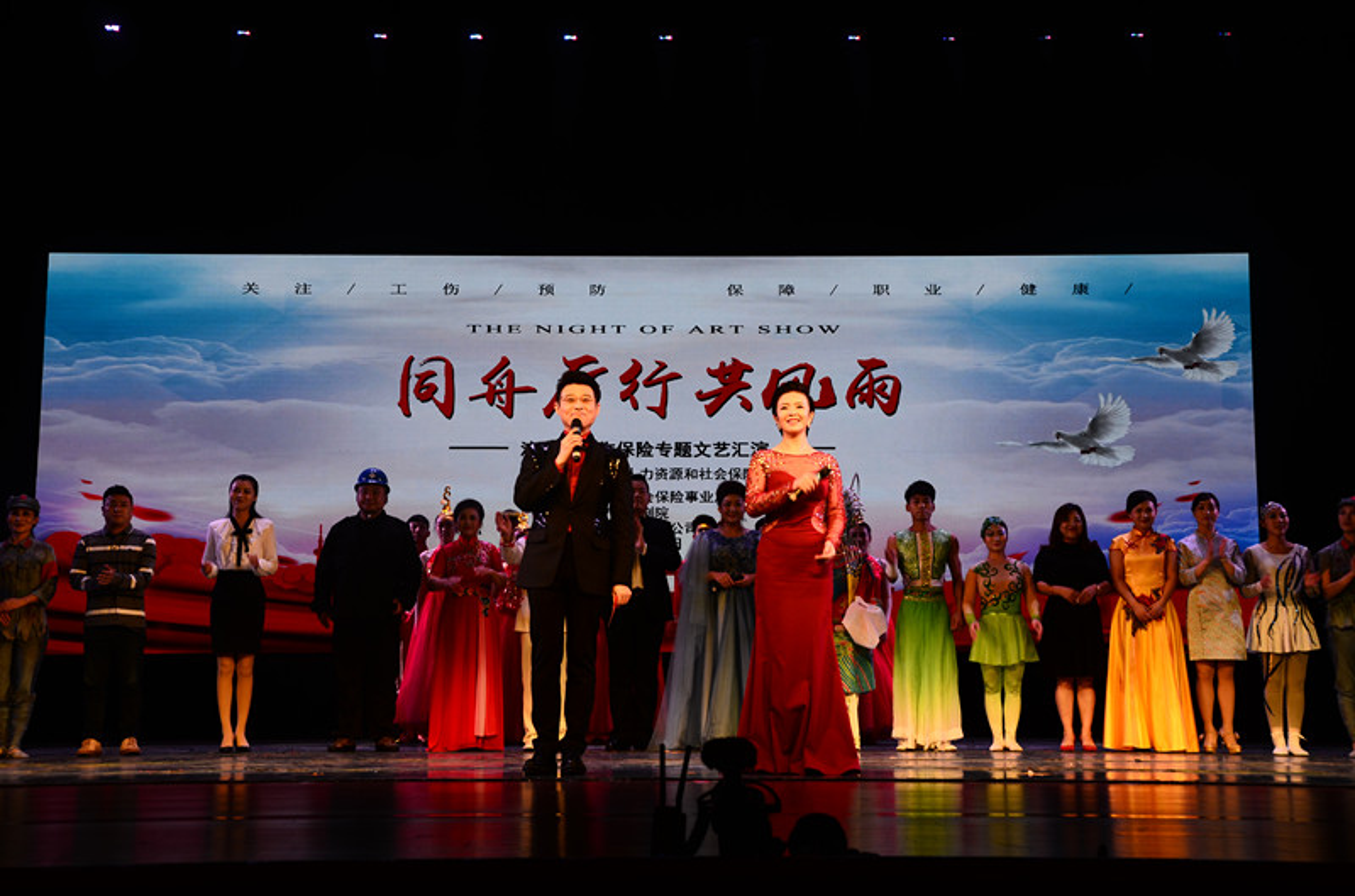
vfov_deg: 27.9
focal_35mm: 48
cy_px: 448
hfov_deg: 41.2
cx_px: 678
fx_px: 1802
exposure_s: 1/60
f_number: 10
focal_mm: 32
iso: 200
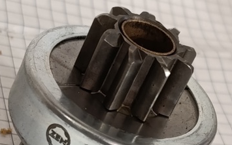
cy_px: 153
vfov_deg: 34.1
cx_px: 116
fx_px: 209
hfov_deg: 58.1
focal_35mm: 33
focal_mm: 6.14
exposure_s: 1/33.3
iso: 1250
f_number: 1.6
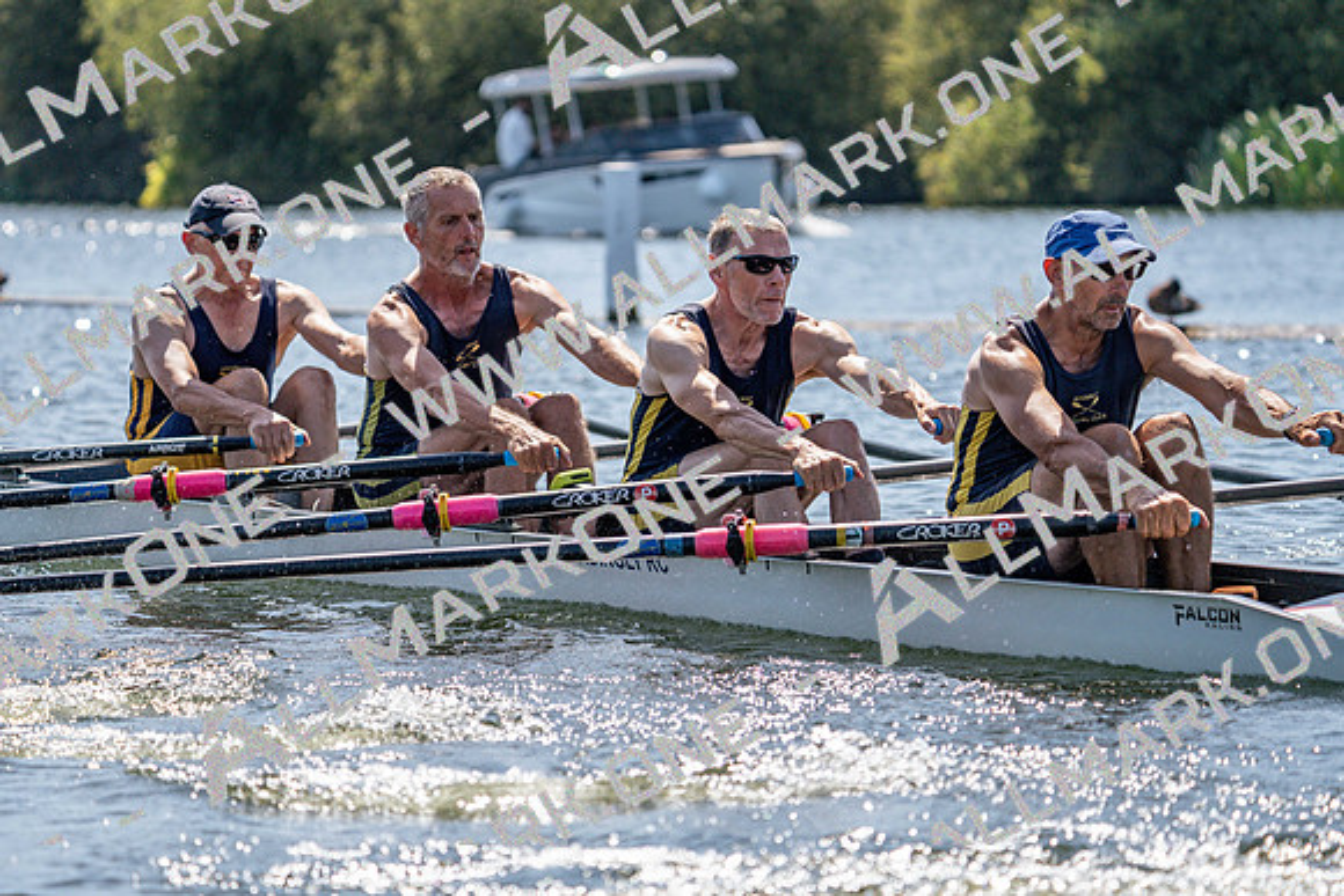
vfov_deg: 6.4
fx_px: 8066
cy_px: 448
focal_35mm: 216
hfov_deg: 9.5
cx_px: 672
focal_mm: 216
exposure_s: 1/2000
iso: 250
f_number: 5.6
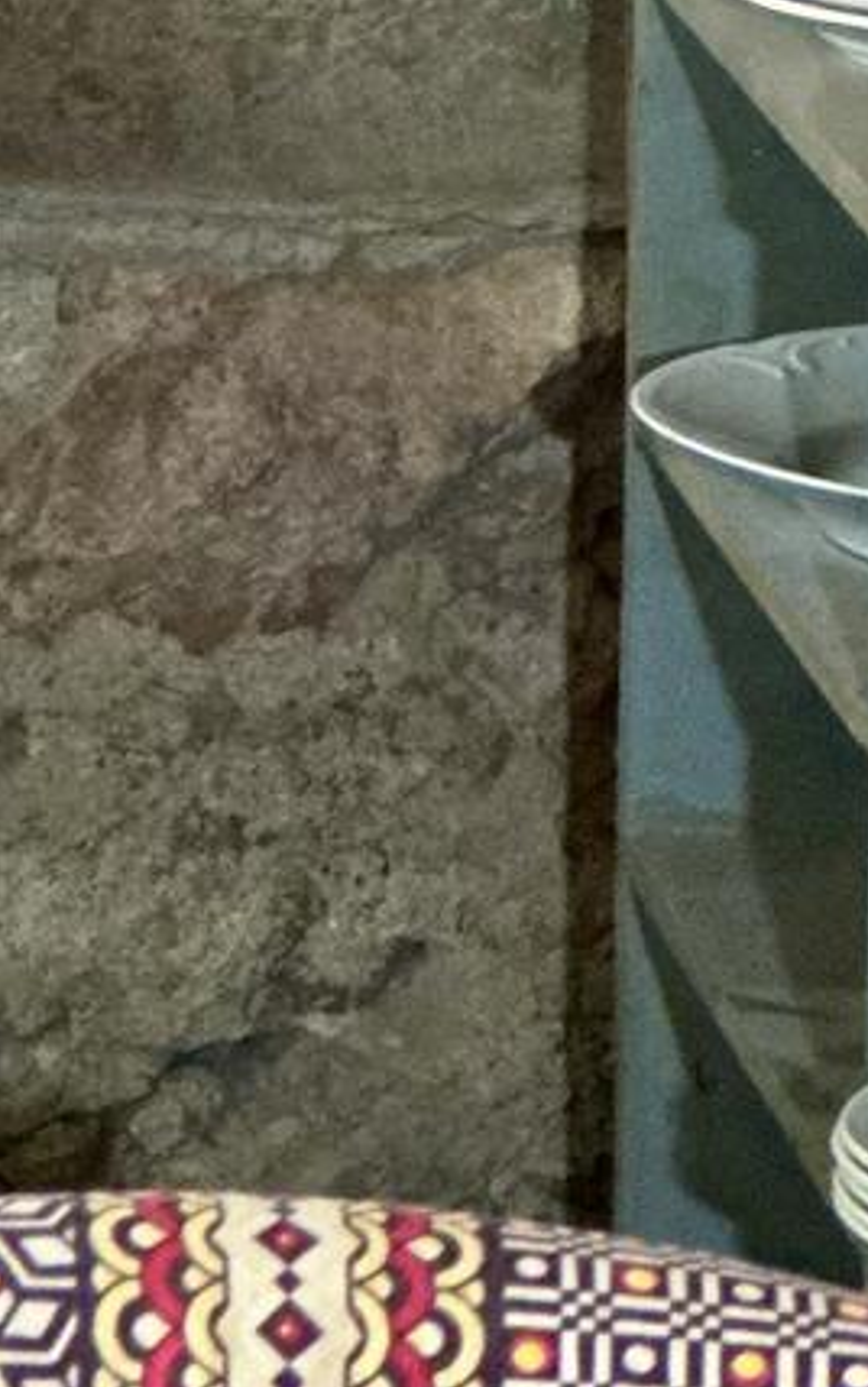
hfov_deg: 3.6
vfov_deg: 5.7
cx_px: -988
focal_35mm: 366
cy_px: -684
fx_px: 13834
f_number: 2.8
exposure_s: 1/20
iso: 400
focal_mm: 9
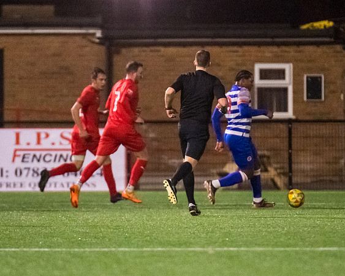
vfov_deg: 2.3
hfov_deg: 2.9
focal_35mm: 679
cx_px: 192
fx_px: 6928
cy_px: 158
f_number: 2.8
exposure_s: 1/1250
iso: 8000
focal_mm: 300
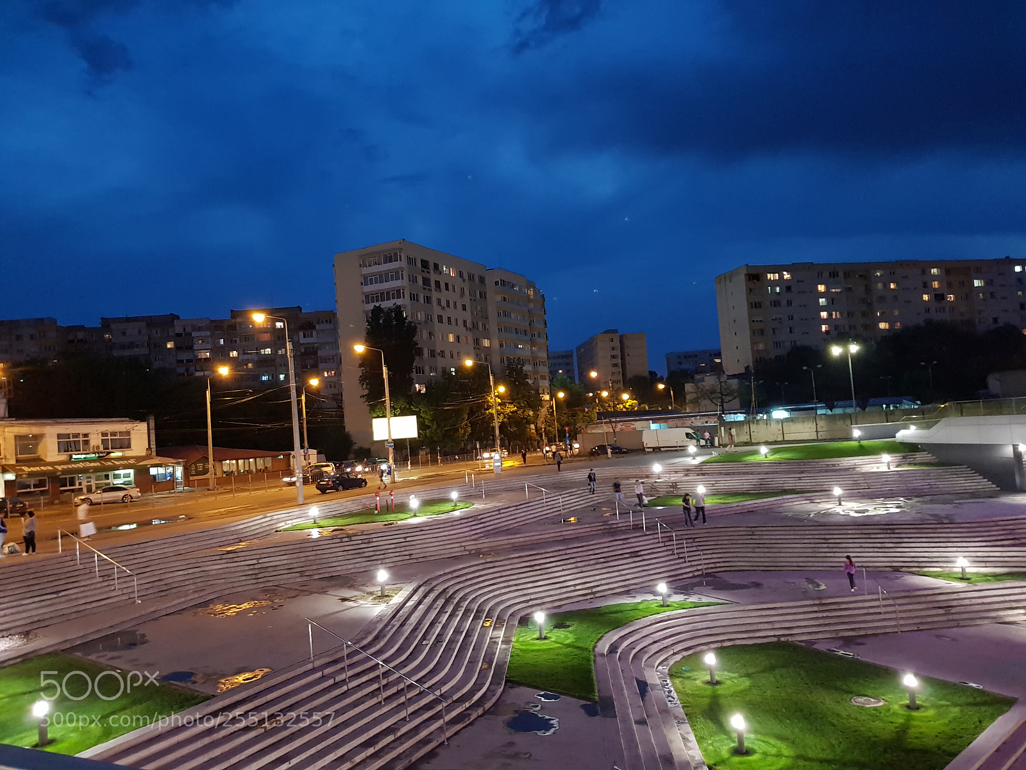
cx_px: 513
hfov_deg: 67.3
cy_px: 385
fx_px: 771
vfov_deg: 53.1
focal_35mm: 26
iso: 400
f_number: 1.7
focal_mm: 4.2
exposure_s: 1/10
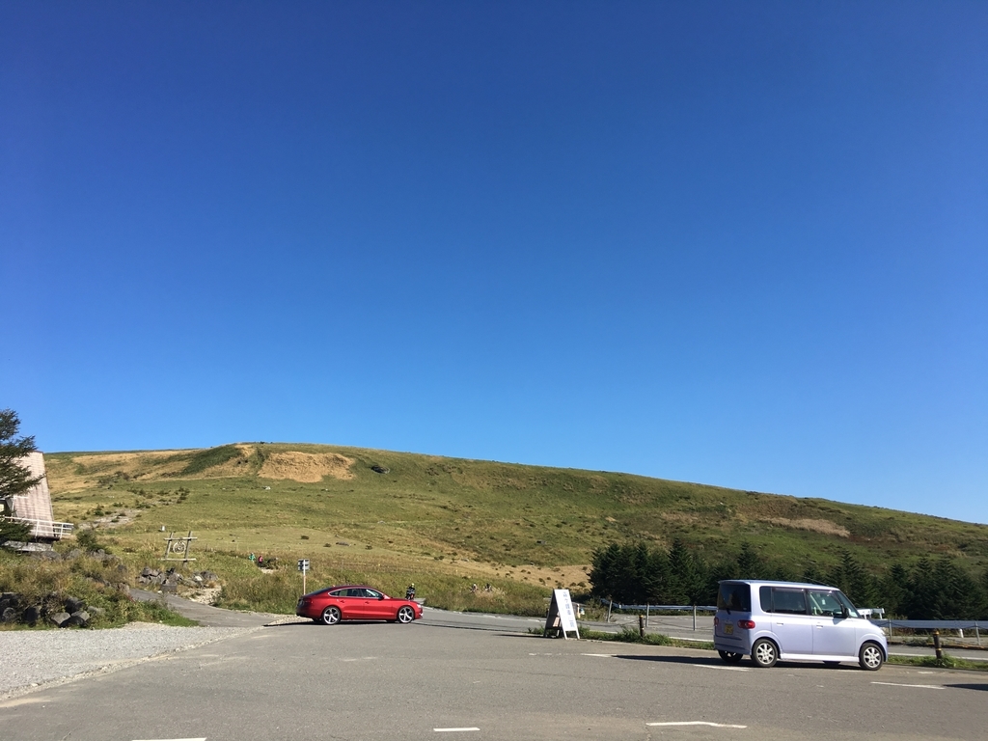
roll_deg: +1.9
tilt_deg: +16.1
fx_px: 828
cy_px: 370
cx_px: 494
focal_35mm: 29
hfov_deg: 61.7
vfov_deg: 48.2
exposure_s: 1/1425
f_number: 2.2
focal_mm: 4.15
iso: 25
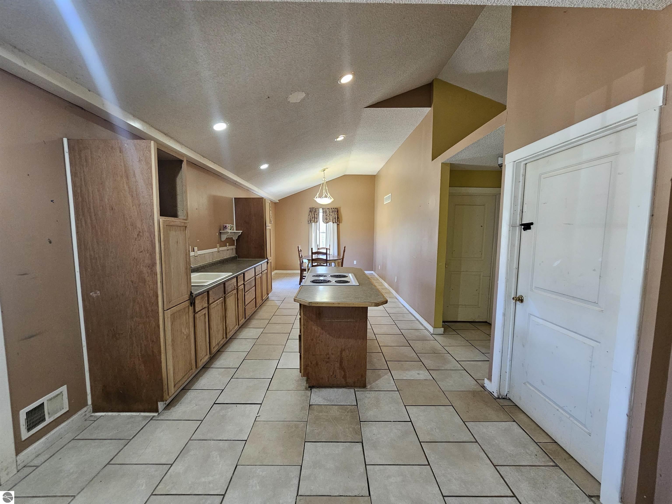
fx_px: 252
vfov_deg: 89.9
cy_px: 252
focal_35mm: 13
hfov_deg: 106.2
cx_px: 336
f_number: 2.2
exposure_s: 1/40
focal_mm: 2.2
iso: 320
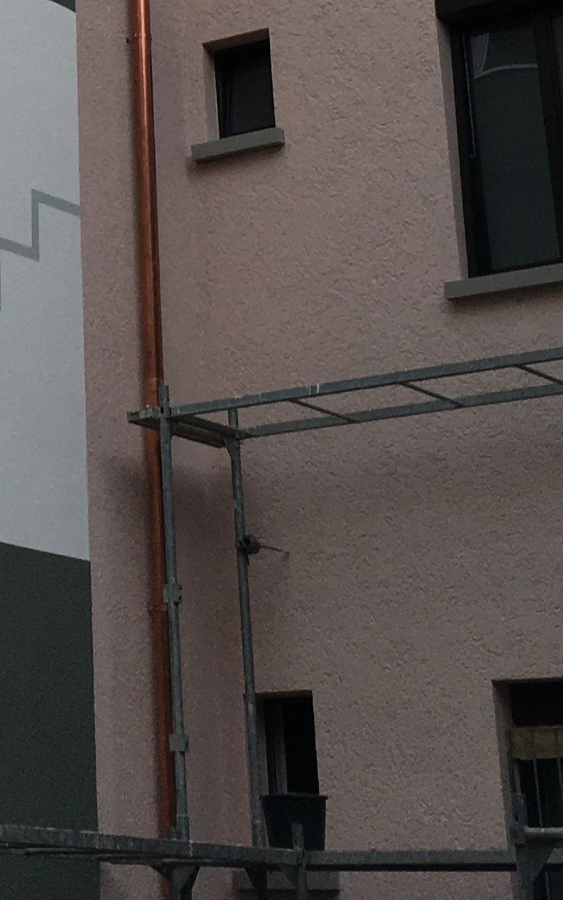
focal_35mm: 96
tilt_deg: +23.5
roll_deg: -1.9
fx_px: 2357
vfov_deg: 20.5
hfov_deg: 13.1
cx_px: -172
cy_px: -123
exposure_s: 1/50
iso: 32
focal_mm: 4.15
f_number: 2.2
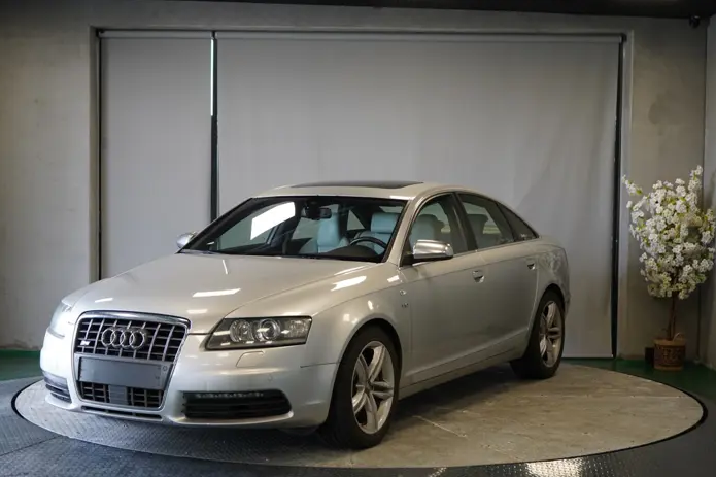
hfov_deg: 34.5
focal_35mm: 58
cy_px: 246
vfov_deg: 23.4
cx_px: 350
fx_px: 1153
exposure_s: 1/160
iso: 1250
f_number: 5
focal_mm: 56
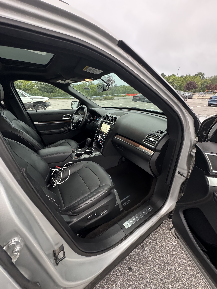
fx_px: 117
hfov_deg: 85.7
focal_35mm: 14
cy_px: 144
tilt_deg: -24.4
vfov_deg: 102.1
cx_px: 108
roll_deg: -2.1
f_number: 2.2
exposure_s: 1/79
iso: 320
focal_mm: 2.22
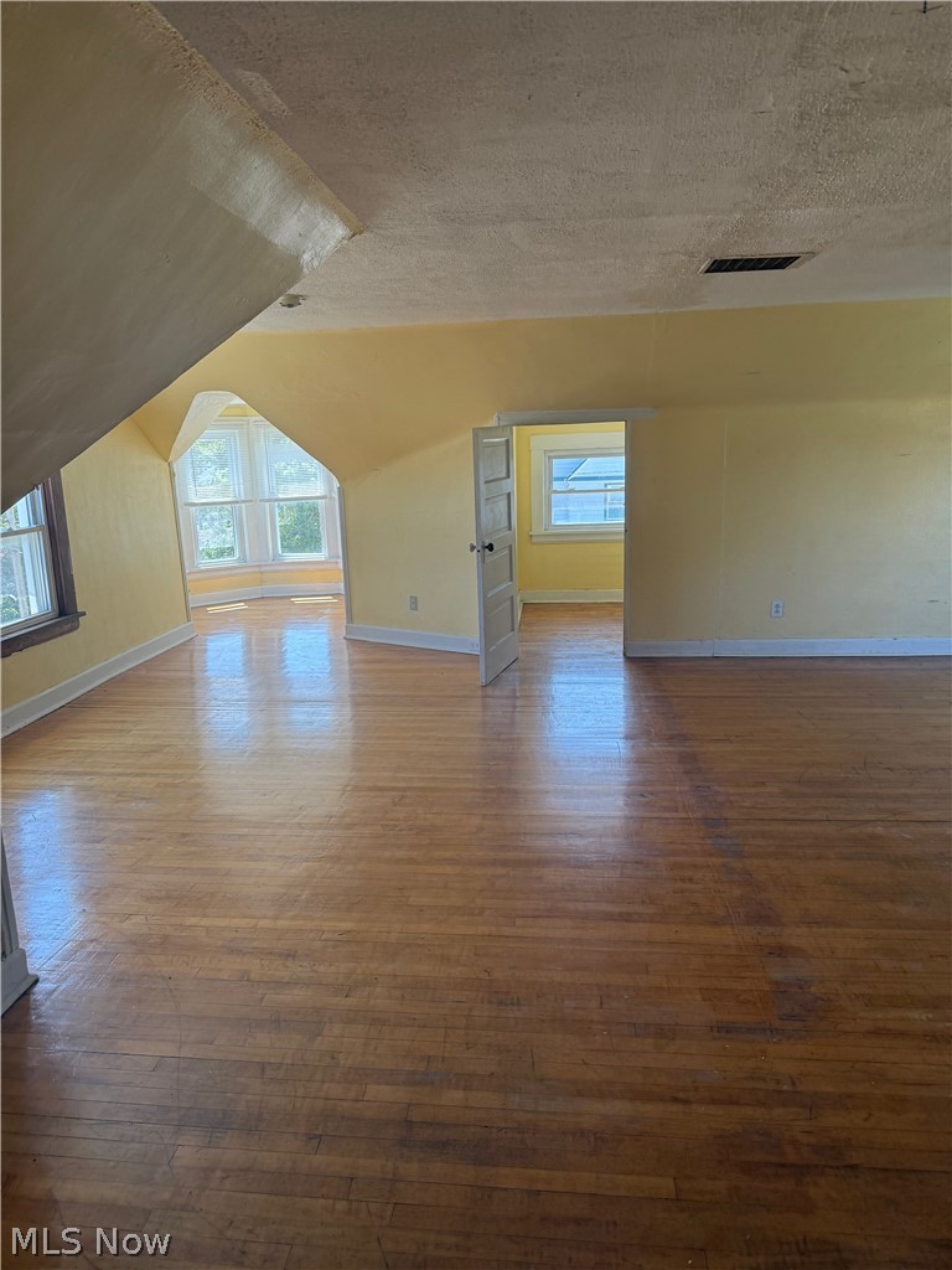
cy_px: 635
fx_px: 880
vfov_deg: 71.6
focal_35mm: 24
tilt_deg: -9.1
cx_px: 476
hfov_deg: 56.8
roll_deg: -0.1
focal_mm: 6.76
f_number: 1.78
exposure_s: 1/241
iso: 125
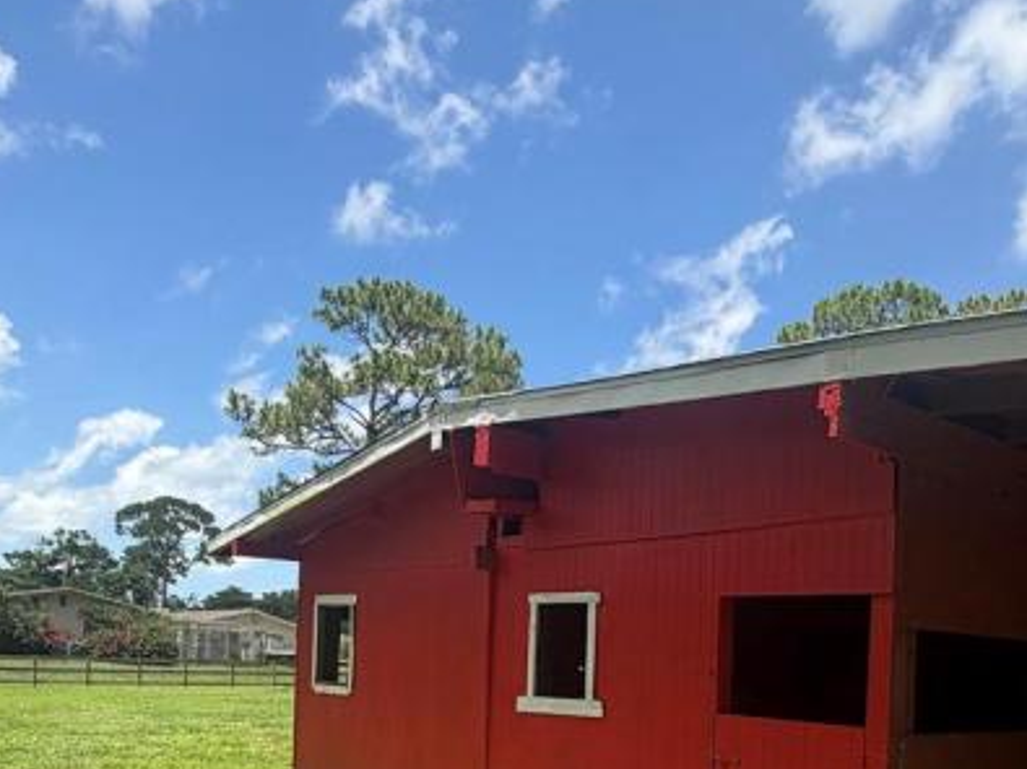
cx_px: 575
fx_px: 1008
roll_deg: -2.1
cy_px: 655
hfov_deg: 53.8
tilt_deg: -0.9
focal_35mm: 34
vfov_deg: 39.5
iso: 32
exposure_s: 1/770
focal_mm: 2.22
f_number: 2.2
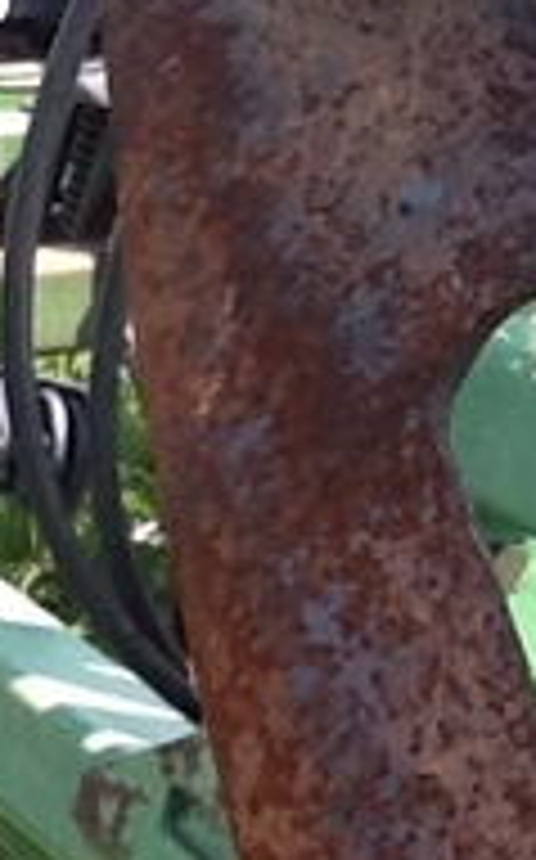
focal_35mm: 141
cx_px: 617
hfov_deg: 9.2
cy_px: 306
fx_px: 3303
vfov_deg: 14.8
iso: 40
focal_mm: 2.03
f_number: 2.4
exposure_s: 1/281
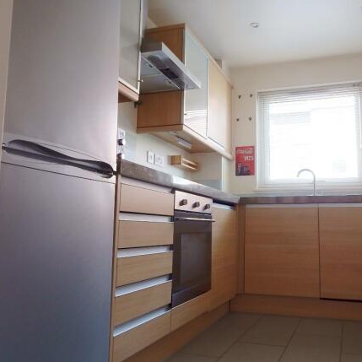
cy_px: 178
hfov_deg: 53.2
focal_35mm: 30
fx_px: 355
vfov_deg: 54.0
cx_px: 234
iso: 250
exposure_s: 1/30
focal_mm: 4.5
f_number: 3.7
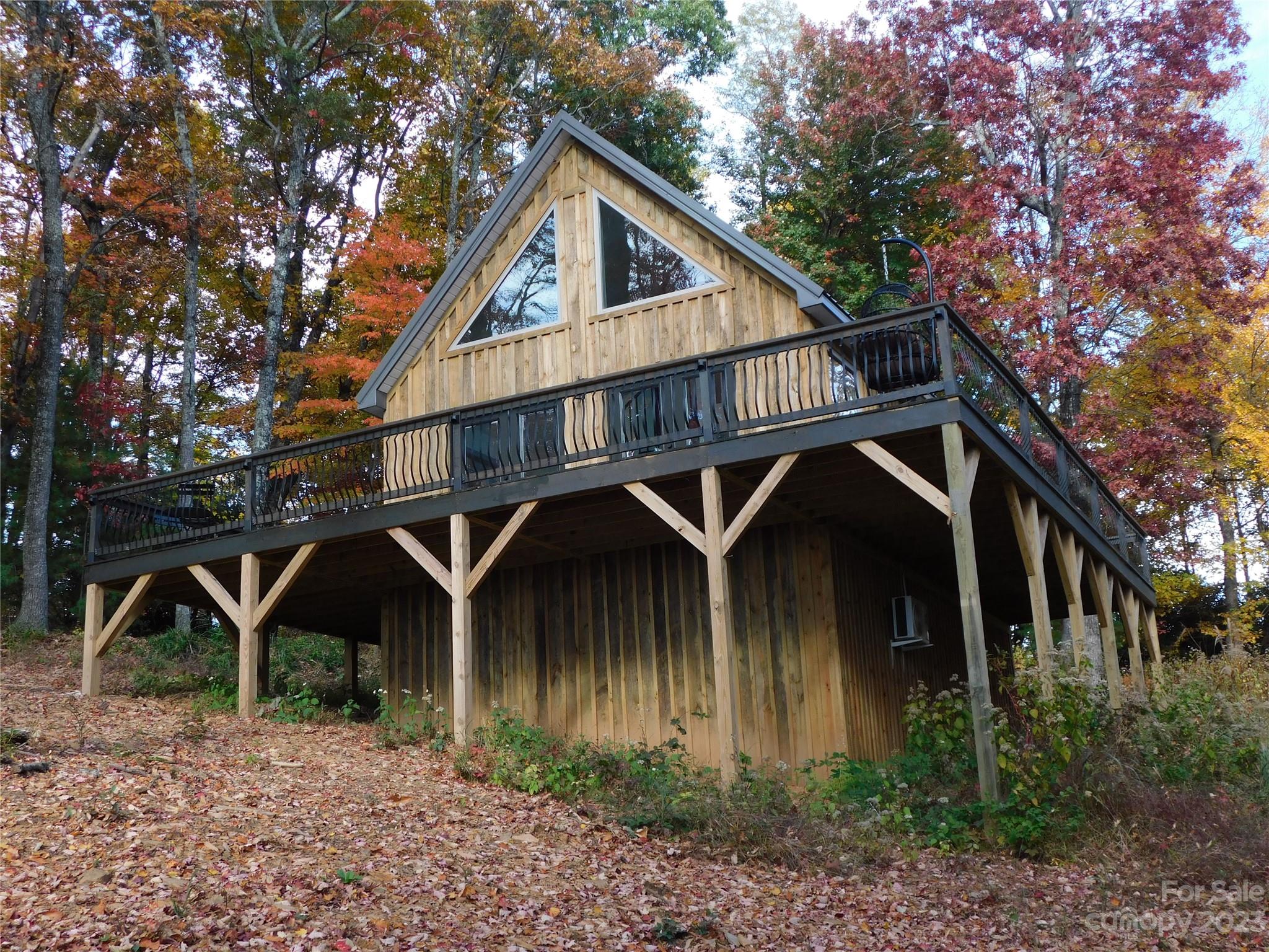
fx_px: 1466
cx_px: 634
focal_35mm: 40
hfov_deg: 46.8
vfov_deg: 36.0
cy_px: 476
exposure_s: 1/160
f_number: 3.6
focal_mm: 7.1
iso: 125
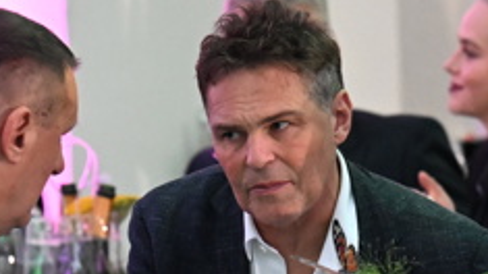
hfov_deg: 3.2
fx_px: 8615
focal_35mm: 666
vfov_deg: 1.8
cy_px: 195
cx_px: 376
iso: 5000
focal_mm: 145
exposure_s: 1/160
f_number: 3.5
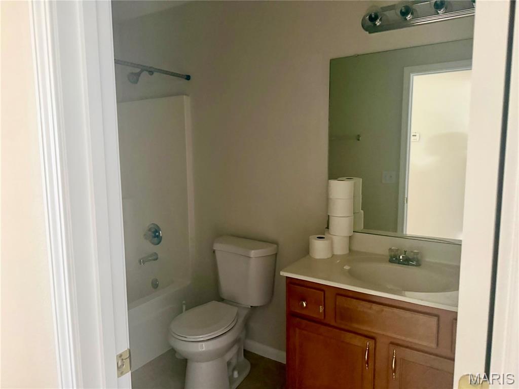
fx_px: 360
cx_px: 260
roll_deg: +1.4
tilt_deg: -5.4
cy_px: 194
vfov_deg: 56.8
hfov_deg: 71.6
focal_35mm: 24
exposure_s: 1/60
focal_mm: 6.76
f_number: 1.78
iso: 800
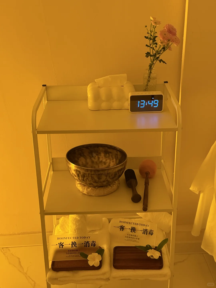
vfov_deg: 39.7
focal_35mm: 48
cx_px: 108
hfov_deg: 30.3
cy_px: 144
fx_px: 399
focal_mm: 6.76
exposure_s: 1/25
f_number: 1.78
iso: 500
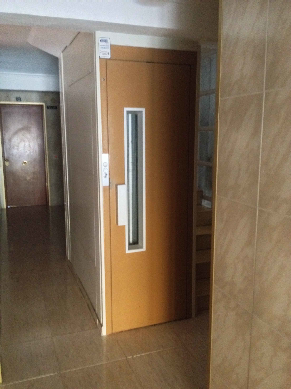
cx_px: 146
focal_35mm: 35
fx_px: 392
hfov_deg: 40.7
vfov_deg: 52.6
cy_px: 194
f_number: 2.4
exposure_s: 1/15
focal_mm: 4.28
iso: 640
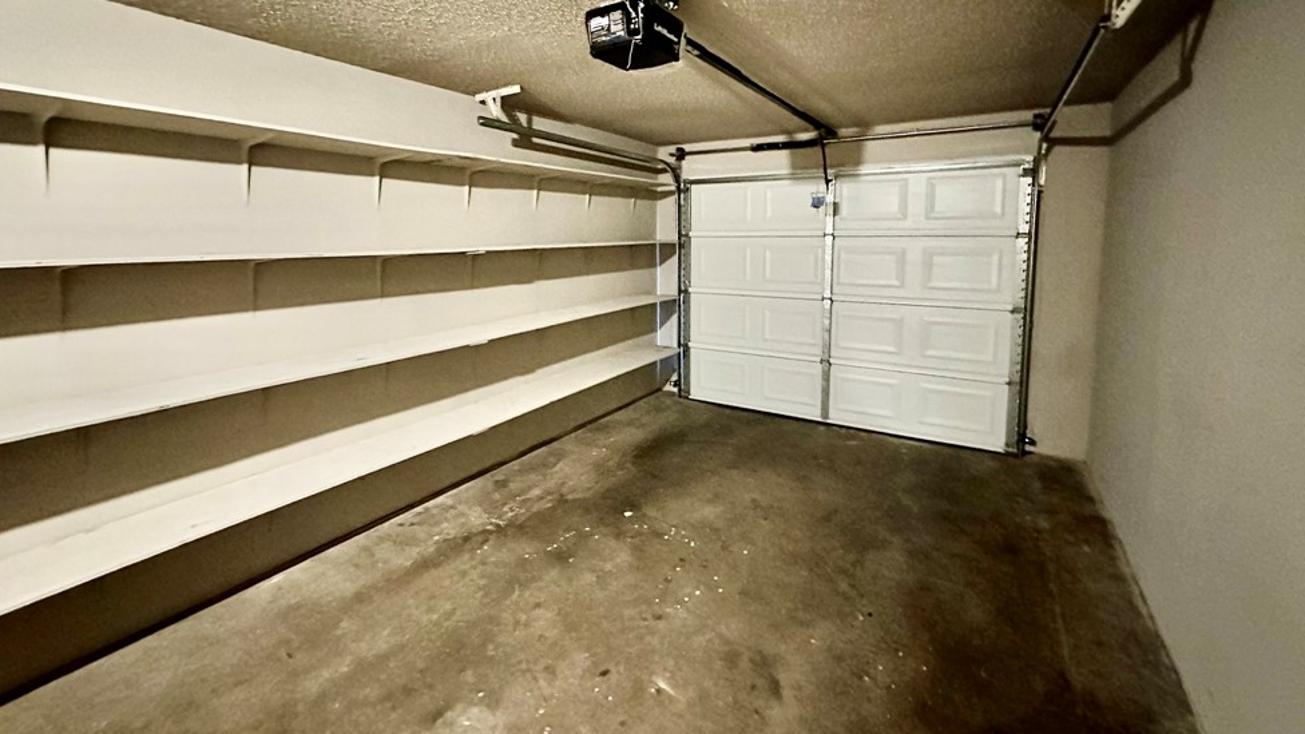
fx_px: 554
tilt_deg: -5.0
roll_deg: +0.2
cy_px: 286
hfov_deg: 99.4
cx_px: 651
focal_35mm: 16
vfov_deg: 66.3
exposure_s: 1/30
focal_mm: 2.22
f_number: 2.2
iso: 1600
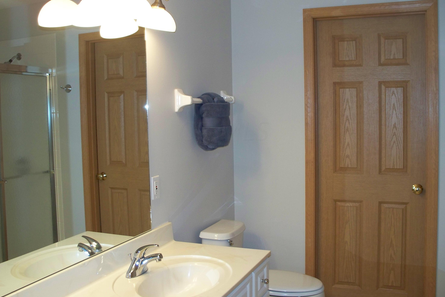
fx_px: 470
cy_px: 131
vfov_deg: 35.0
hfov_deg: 50.7
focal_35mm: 38
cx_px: 223
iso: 200
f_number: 2.8
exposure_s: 1/50
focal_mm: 7.54
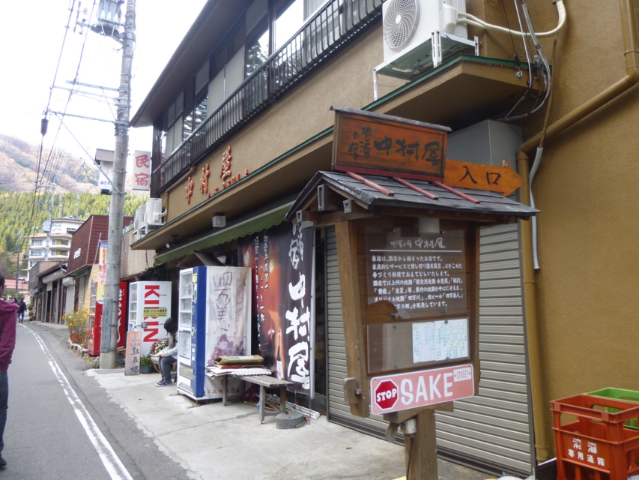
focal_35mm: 30
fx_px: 554
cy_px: 208
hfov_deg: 59.8
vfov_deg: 46.7
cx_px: 354
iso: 100
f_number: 3.1
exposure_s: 1/60
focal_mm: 4.5
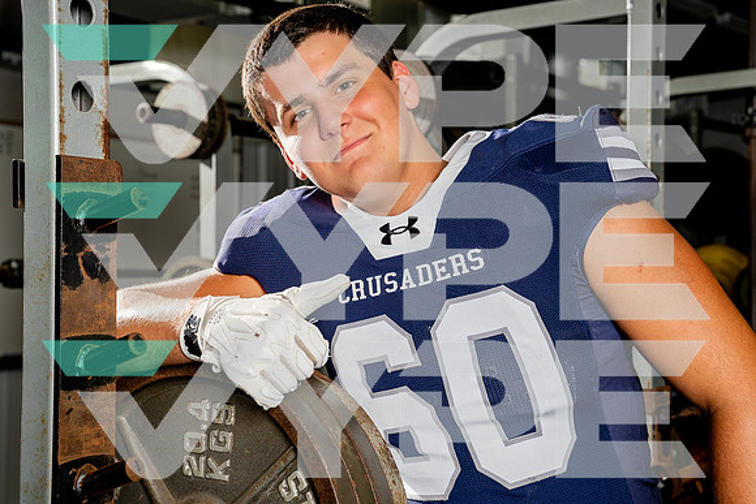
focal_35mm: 58
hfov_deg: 34.3
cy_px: 253
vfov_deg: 23.3
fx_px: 1223
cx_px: 375
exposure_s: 1/250
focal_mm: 55
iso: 250
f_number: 5.6
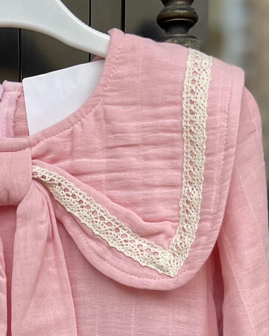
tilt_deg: -11.8
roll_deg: +0.9
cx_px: 18
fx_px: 876
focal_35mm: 88
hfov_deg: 17.2
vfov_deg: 19.1
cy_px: 502
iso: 64
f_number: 1.6
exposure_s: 1/100
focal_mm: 5.1
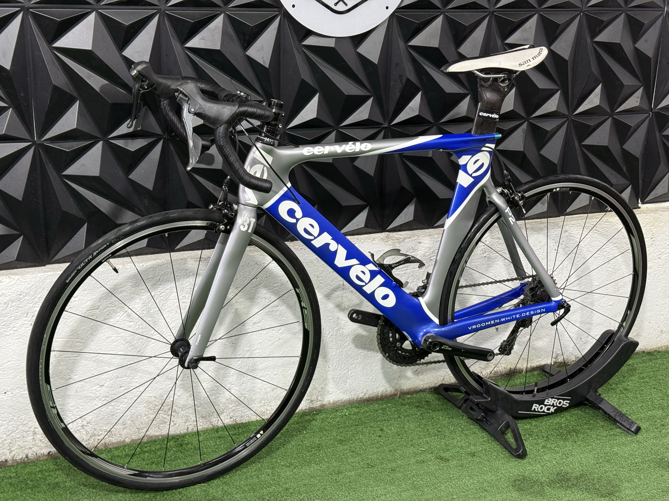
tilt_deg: -17.6
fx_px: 928
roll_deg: -1.9
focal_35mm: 48
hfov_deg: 39.7
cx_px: 334
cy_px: 250
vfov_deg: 30.3
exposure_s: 1/60
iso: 125
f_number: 1.78
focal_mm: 6.76
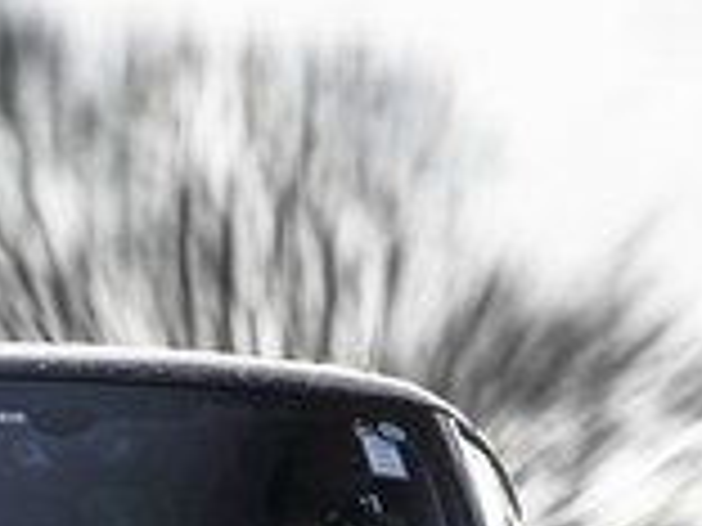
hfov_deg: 9.2
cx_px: 99
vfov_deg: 6.8
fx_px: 4360
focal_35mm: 215
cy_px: 865
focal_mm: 34
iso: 400
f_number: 4
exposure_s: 1/100
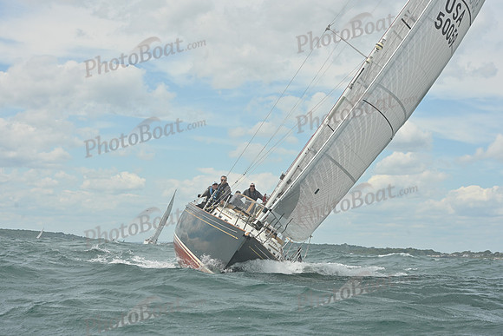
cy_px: 168
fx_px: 1188
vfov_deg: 16.1
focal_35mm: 85
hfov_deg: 23.9
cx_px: 252
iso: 320
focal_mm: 85
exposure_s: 1/1250
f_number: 11
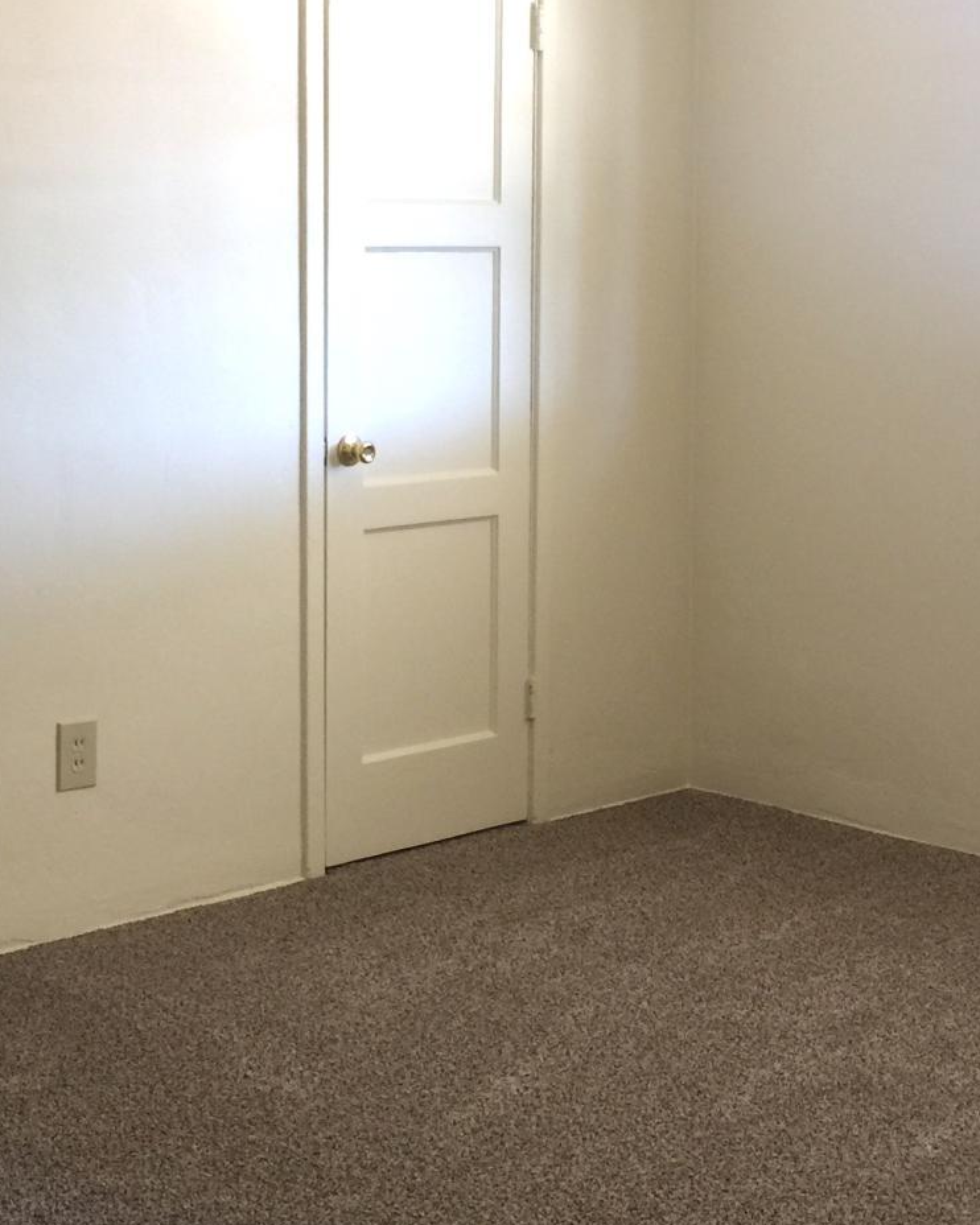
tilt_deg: -3.6
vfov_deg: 30.8
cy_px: 450
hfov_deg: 24.9
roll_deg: +0.2
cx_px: 411
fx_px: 2212
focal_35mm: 61
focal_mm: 4.15
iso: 64
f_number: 2.2
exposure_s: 1/15
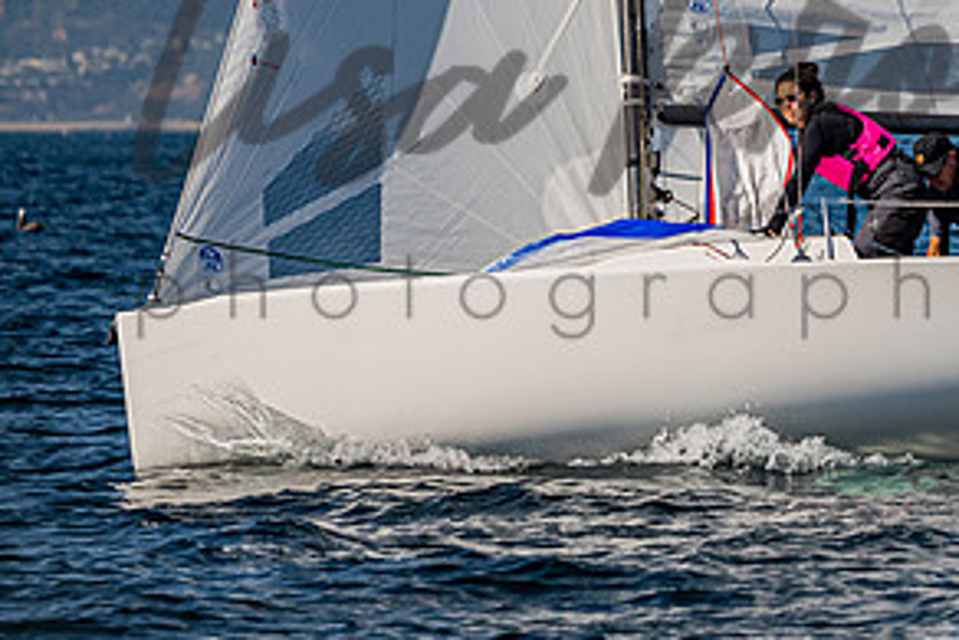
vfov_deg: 2.7
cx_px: 1003
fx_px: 13645
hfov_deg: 4.0
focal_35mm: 512
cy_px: -27
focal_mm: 210
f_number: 5
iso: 400
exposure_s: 1/5000
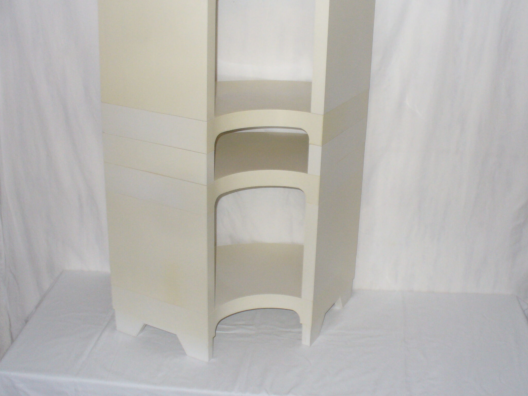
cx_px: 300
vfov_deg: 31.4
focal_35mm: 46
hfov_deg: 41.2
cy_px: 152
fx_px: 702
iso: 200
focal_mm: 6.1
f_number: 2.8
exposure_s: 1/30
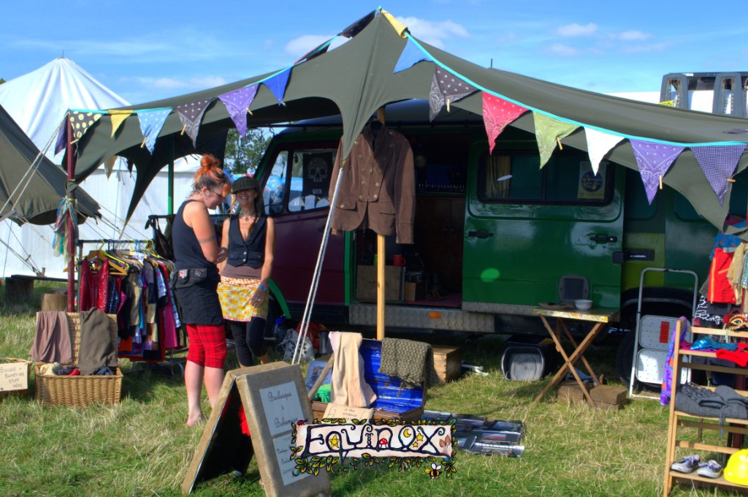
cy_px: 248
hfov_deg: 43.7
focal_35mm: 45
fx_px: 934
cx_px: 374
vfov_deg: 29.8
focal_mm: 30
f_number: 10
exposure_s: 1/250
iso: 400
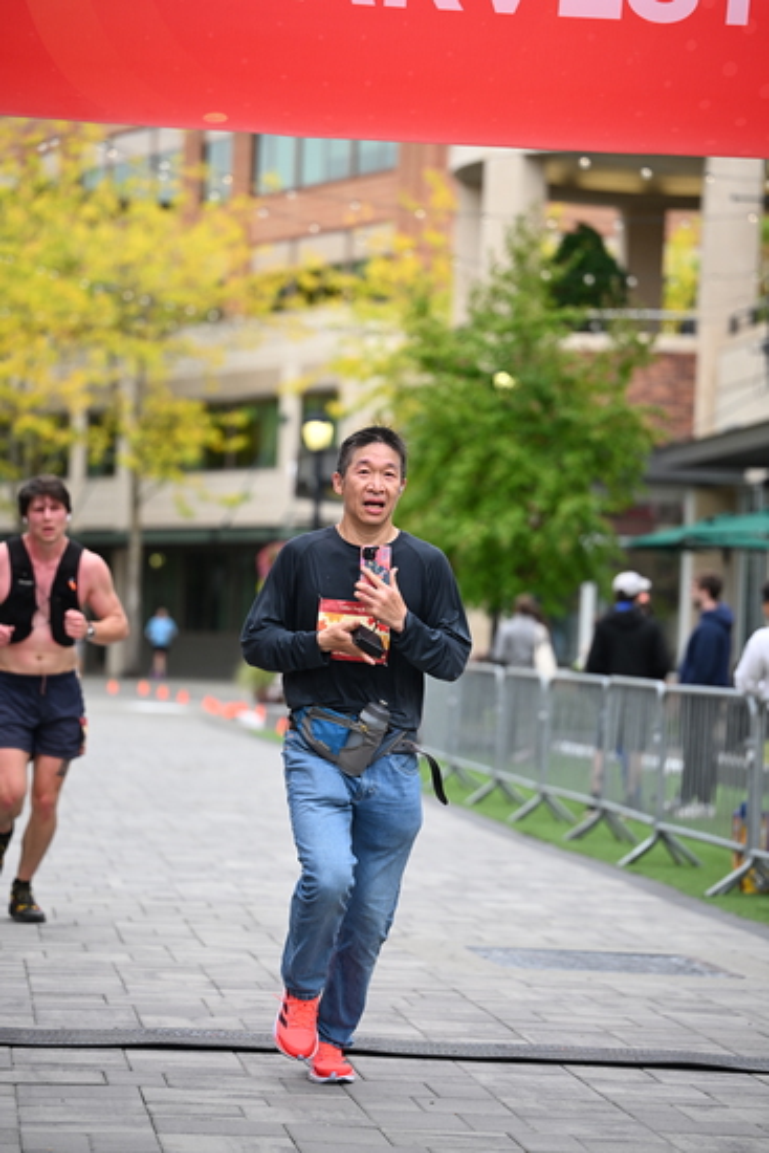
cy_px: 576
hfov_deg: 13.0
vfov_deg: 19.5
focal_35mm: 105
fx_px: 3362
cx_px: 384
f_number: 2.8
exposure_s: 1/2000
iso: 640
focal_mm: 105
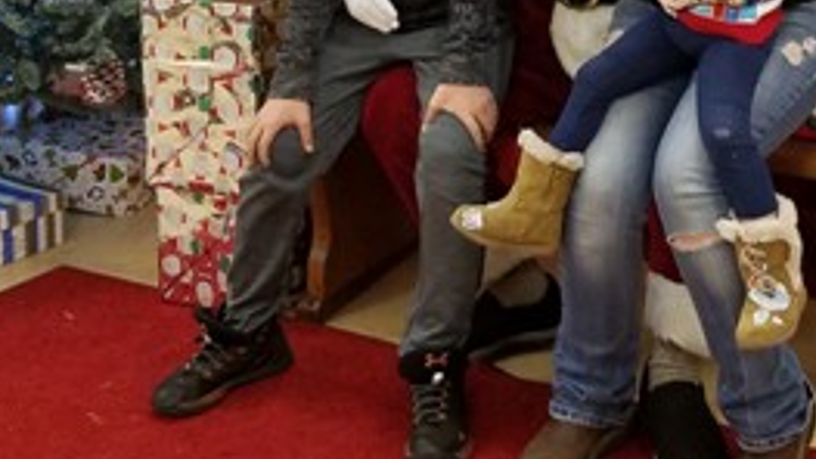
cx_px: 648
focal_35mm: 86
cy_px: -177
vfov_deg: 13.4
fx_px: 1861
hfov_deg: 24.4
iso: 160
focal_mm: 4.2
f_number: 1.7
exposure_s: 1/30
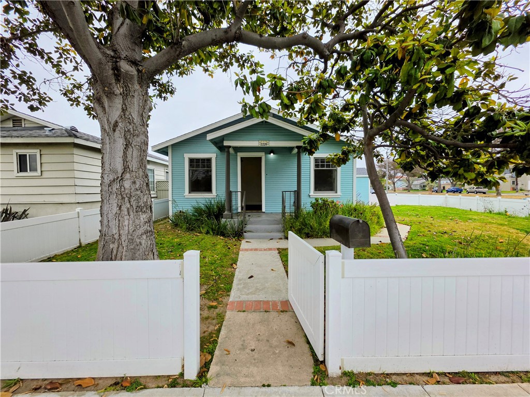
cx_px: 265
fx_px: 199
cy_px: 198
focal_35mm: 13
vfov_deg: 89.9
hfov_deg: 106.2
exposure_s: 1/1157
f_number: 1.9
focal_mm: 2.2
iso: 32
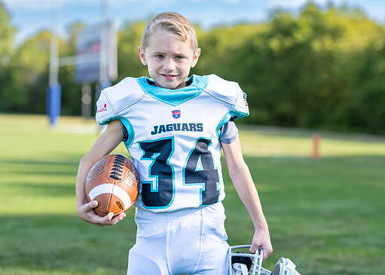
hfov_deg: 29.9
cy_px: 108
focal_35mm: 66
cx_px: 188
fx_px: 722
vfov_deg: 21.5
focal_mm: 50
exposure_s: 1/1250
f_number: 1.8
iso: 100
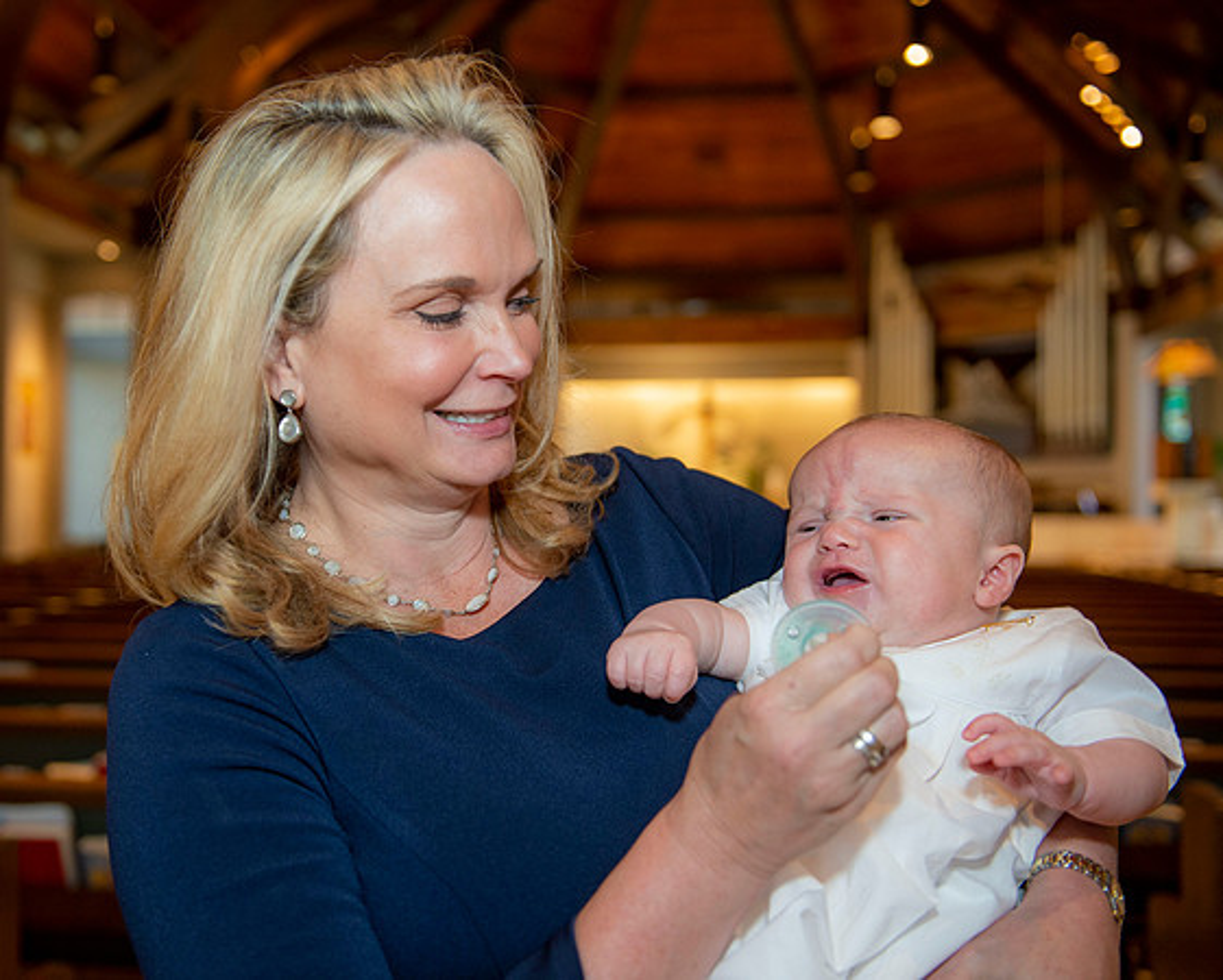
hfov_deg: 44.9
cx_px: 486
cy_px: 490
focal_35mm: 41
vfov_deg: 36.8
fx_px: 1473
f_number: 3.2
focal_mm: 36
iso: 1000
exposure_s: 1/100
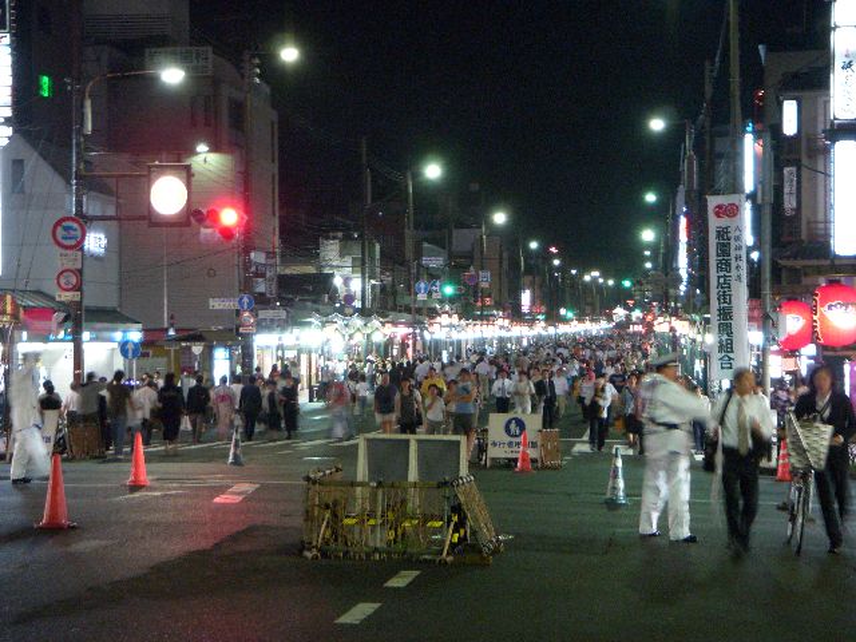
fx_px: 1879
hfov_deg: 25.7
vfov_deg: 19.4
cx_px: 428
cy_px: 321
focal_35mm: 76
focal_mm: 12.6
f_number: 3.8
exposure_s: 1/4
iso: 400
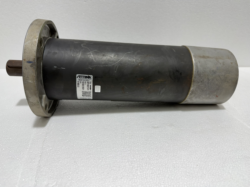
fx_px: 173
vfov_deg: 56.8
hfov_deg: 71.6
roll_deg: +0.6
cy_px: 94
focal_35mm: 24
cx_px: 125
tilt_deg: -27.1
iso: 80
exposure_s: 1/100
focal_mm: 6.76
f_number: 1.78
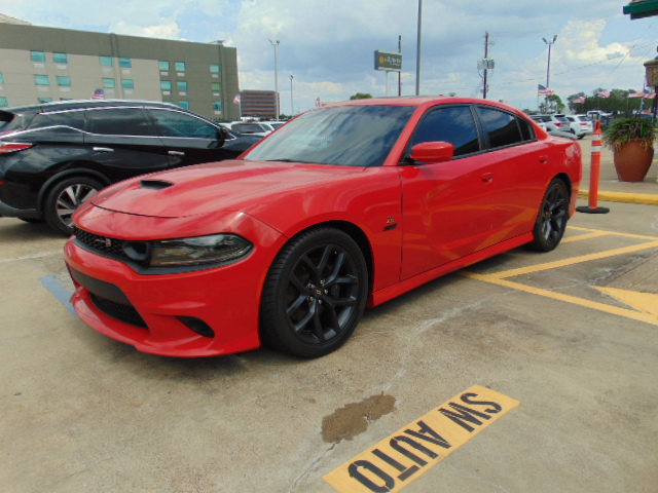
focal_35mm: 25
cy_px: 246
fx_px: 475
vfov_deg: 54.9
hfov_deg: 69.4
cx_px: 329
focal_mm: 4.5
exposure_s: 1/250
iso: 80
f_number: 7.7
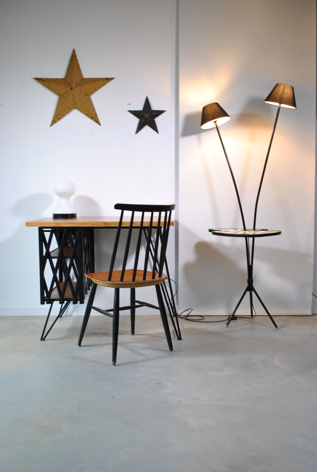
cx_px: 158
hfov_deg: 37.0
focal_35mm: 36
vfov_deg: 53.0
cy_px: 236
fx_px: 473
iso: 200
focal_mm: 24
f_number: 5
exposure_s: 1/25
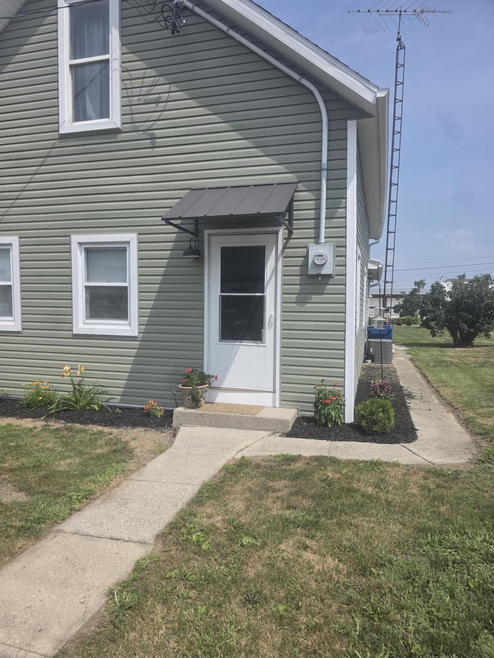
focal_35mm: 23
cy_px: 329
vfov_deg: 73.9
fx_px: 438
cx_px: 247
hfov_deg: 58.9
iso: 80
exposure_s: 1/6574
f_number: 1.7
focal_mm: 6.3
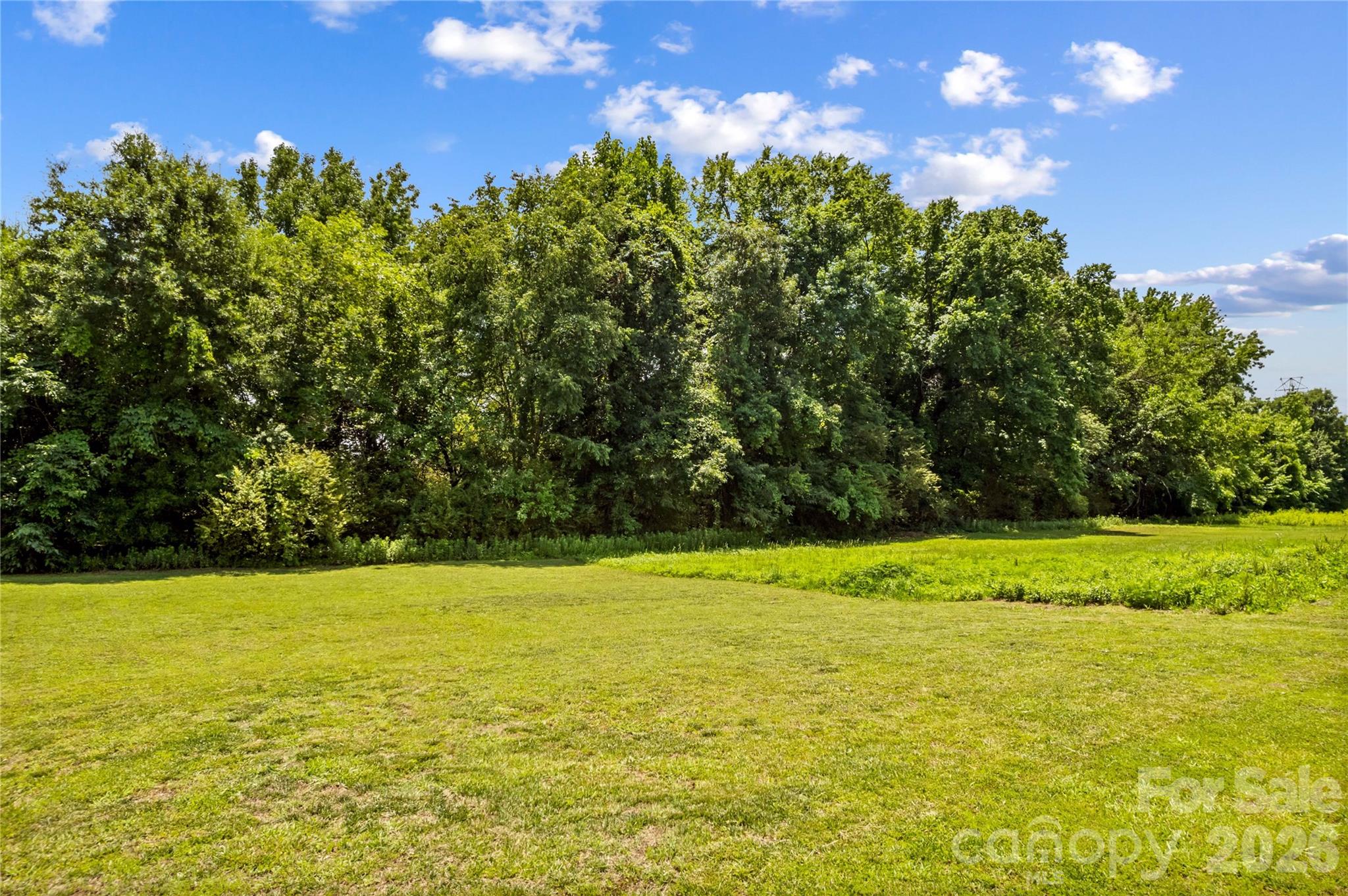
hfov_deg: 78.6
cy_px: 448
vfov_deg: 57.2
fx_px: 823
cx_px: 674
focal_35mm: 22
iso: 100
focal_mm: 8.38
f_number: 2.8
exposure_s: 1/1250
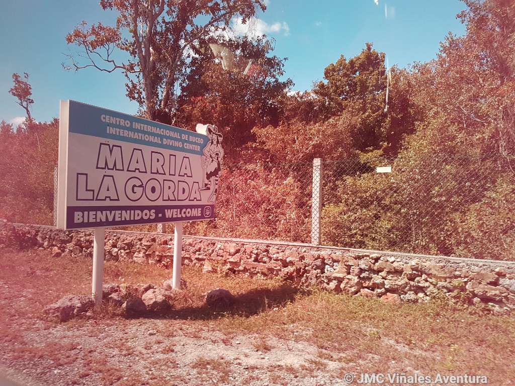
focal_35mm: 26
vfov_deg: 53.1
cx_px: 258
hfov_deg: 67.3
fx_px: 387
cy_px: 193
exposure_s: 1/33
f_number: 1.7
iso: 160
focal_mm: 4.2
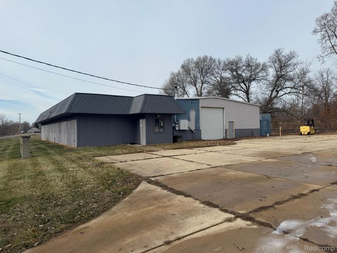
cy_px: 126
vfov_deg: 56.8
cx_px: 168
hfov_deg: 71.6
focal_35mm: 24
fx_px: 234
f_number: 1.78
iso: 80
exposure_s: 1/4405
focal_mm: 6.76
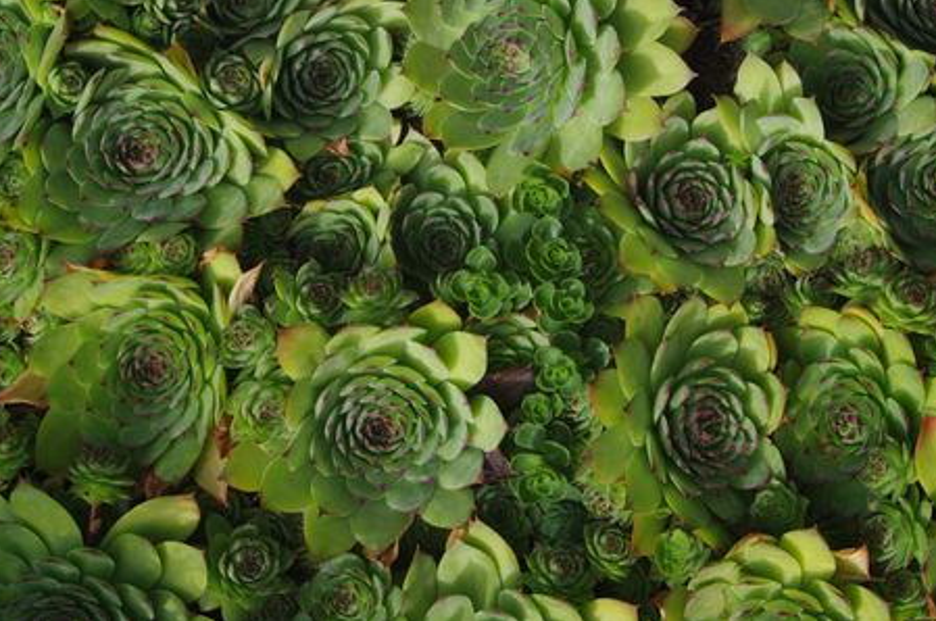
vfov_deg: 15.1
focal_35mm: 90
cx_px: 467
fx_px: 2337
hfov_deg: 22.7
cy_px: 271
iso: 100
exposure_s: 1/200
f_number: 6.3
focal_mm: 53
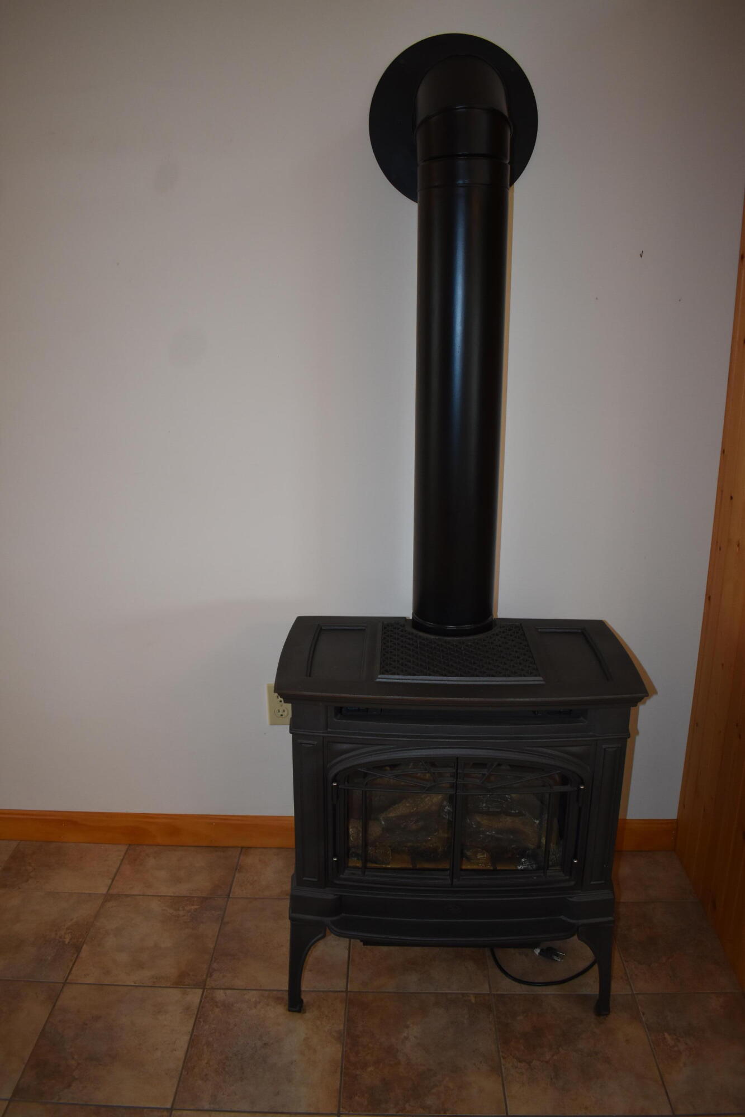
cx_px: 372
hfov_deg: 47.9
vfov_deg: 67.4
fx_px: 838
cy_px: 558
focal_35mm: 27
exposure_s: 1/160
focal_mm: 18
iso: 720
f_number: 3.5
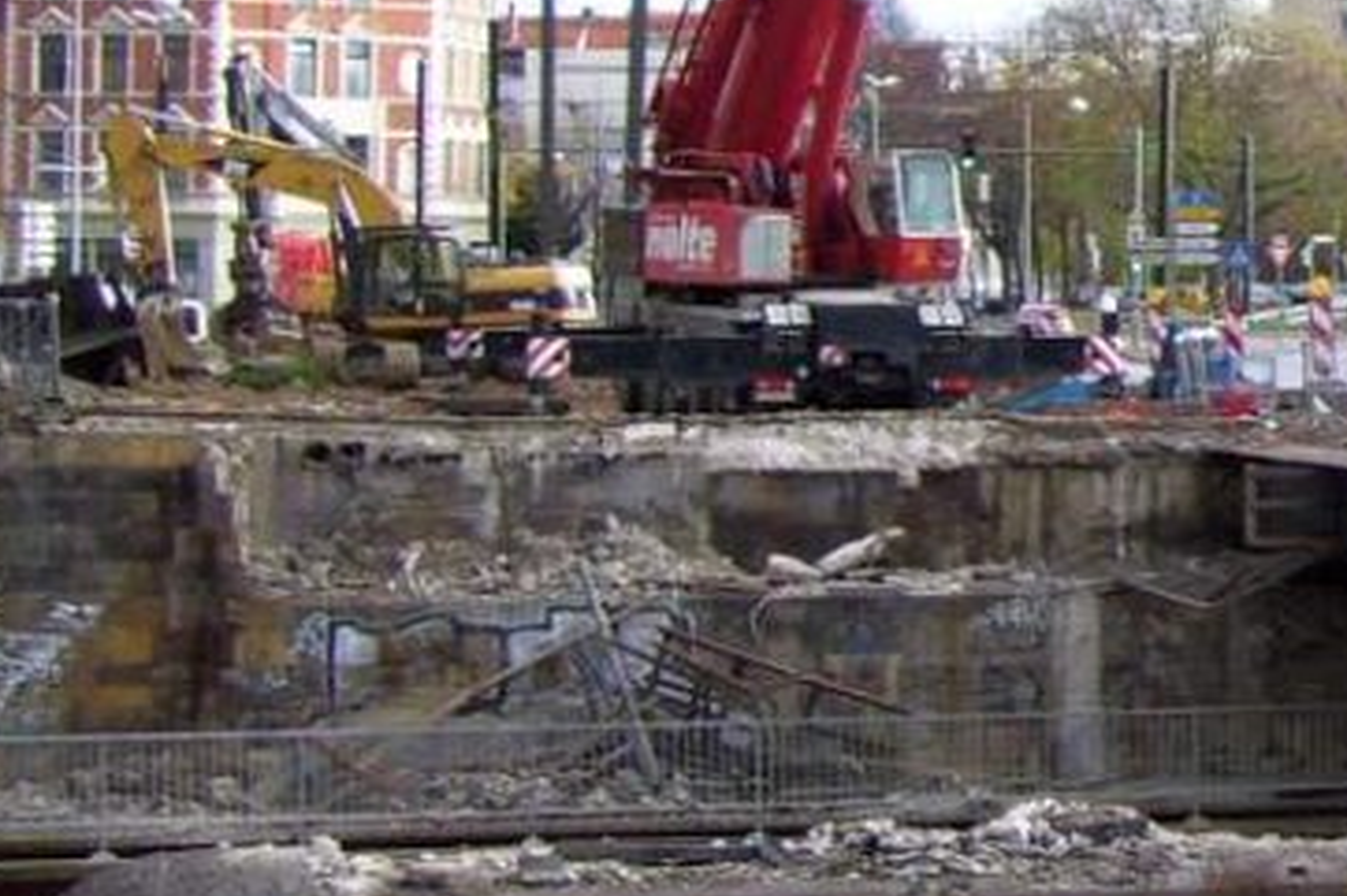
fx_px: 4076
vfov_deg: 12.4
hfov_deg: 17.3
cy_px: 59
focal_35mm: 109
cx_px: 1879
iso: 80
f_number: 2.7
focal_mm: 6
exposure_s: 1/60
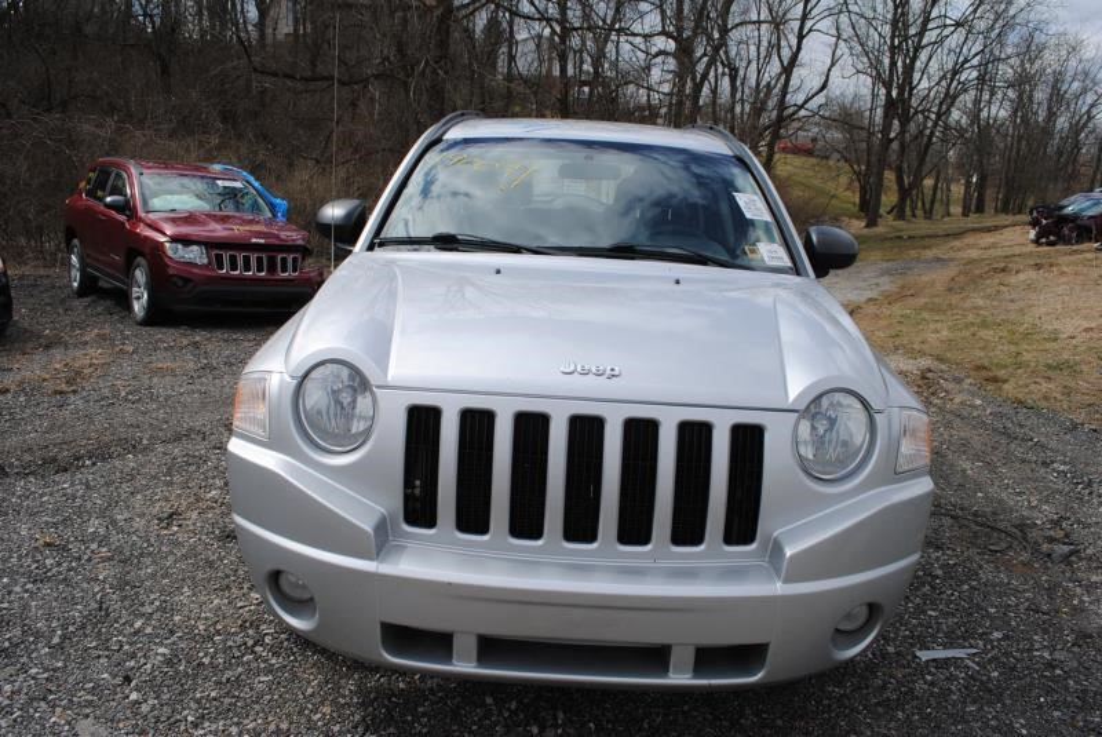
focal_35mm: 27
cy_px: 368
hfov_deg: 67.3
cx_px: 551
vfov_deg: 48.0
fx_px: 827
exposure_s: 1/250
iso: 100
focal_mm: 18
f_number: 8
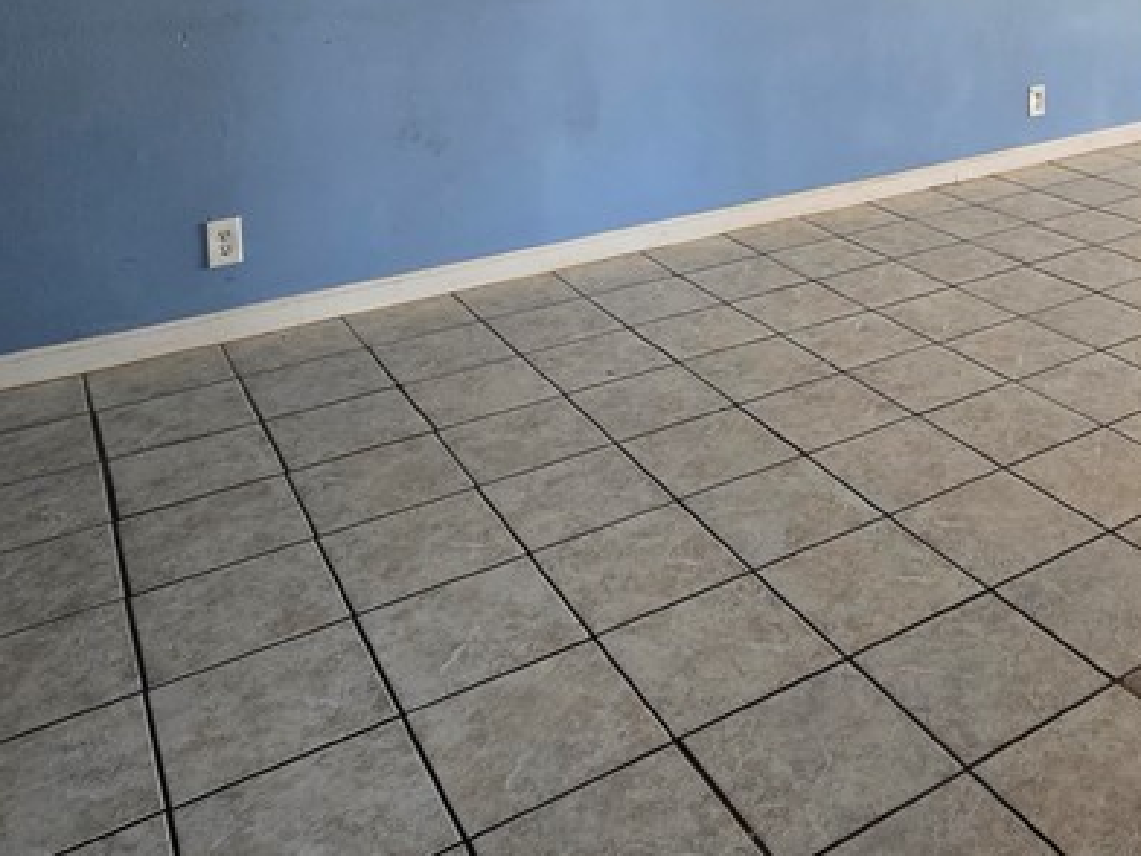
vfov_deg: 36.4
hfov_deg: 50.4
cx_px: 929
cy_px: -49
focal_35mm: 34
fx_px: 1121
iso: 160
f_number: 2.2
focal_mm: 2.2
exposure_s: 1/60
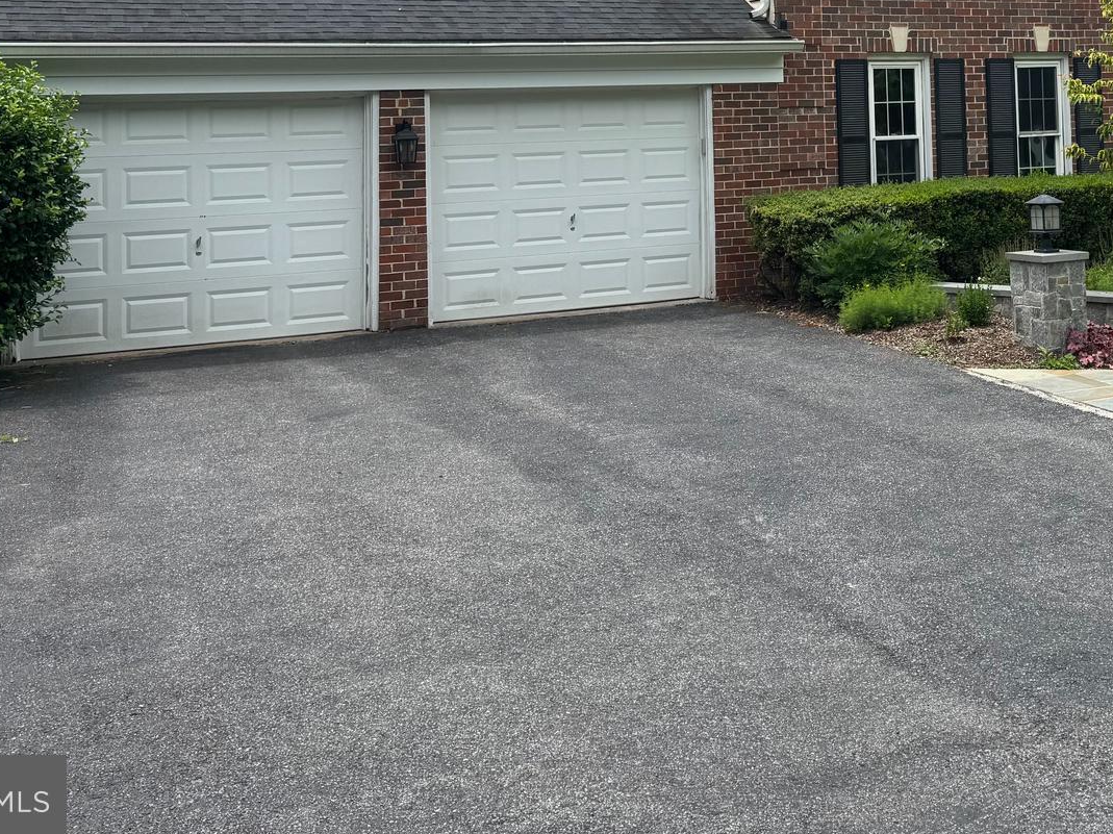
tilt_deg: +3.5
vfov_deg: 29.8
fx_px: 1479
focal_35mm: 46
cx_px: 872
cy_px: 41
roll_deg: +2.2
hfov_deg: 39.8
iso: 80
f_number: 1.78
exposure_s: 1/3247
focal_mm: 6.76
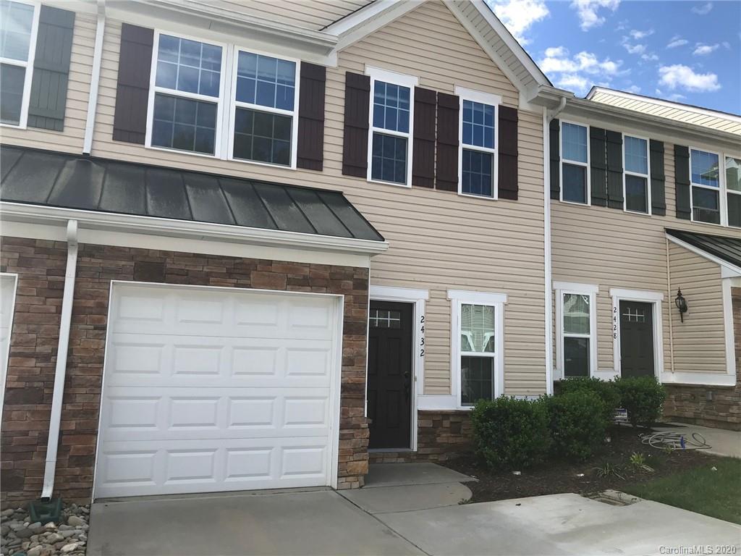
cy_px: 278
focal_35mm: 28
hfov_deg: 63.4
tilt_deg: +7.6
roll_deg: -2.3
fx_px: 599
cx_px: 370
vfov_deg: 49.7
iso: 20
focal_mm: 3.99
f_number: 1.8
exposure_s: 1/1330
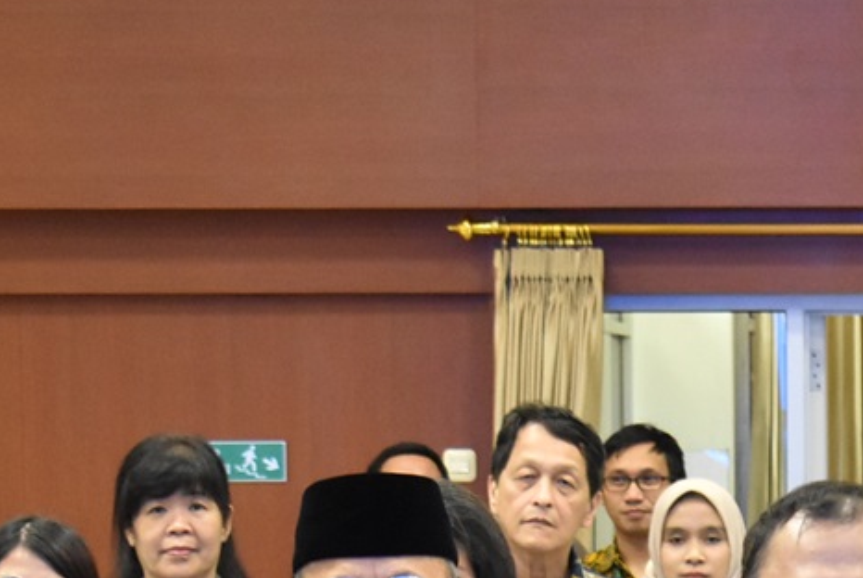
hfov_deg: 9.3
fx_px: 5199
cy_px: 884
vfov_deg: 6.3
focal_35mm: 217
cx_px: 1144
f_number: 5.6
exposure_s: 1/10
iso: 2500
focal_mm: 45
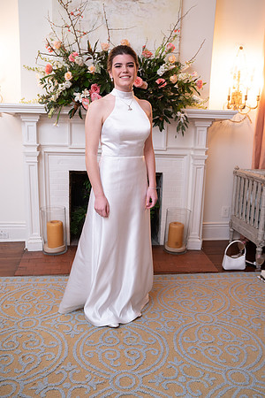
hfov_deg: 42.3
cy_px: 199
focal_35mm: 31
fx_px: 342
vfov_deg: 60.3
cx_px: 132
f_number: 4.5
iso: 800
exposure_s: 1/80
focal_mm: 31
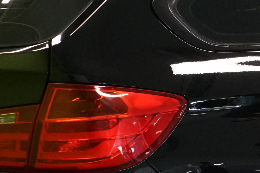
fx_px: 1018
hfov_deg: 14.3
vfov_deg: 9.7
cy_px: 130
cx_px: 256
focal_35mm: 141
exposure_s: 1/30
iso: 2500
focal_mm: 31
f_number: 7.1
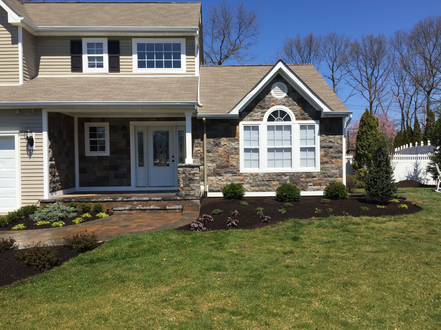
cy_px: 165
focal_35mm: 29
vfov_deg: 48.2
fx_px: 369
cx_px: 220
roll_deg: +1.0
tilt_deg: -1.5
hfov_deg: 61.7
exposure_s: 1/2639
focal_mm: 4.15
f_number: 2.2
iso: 32
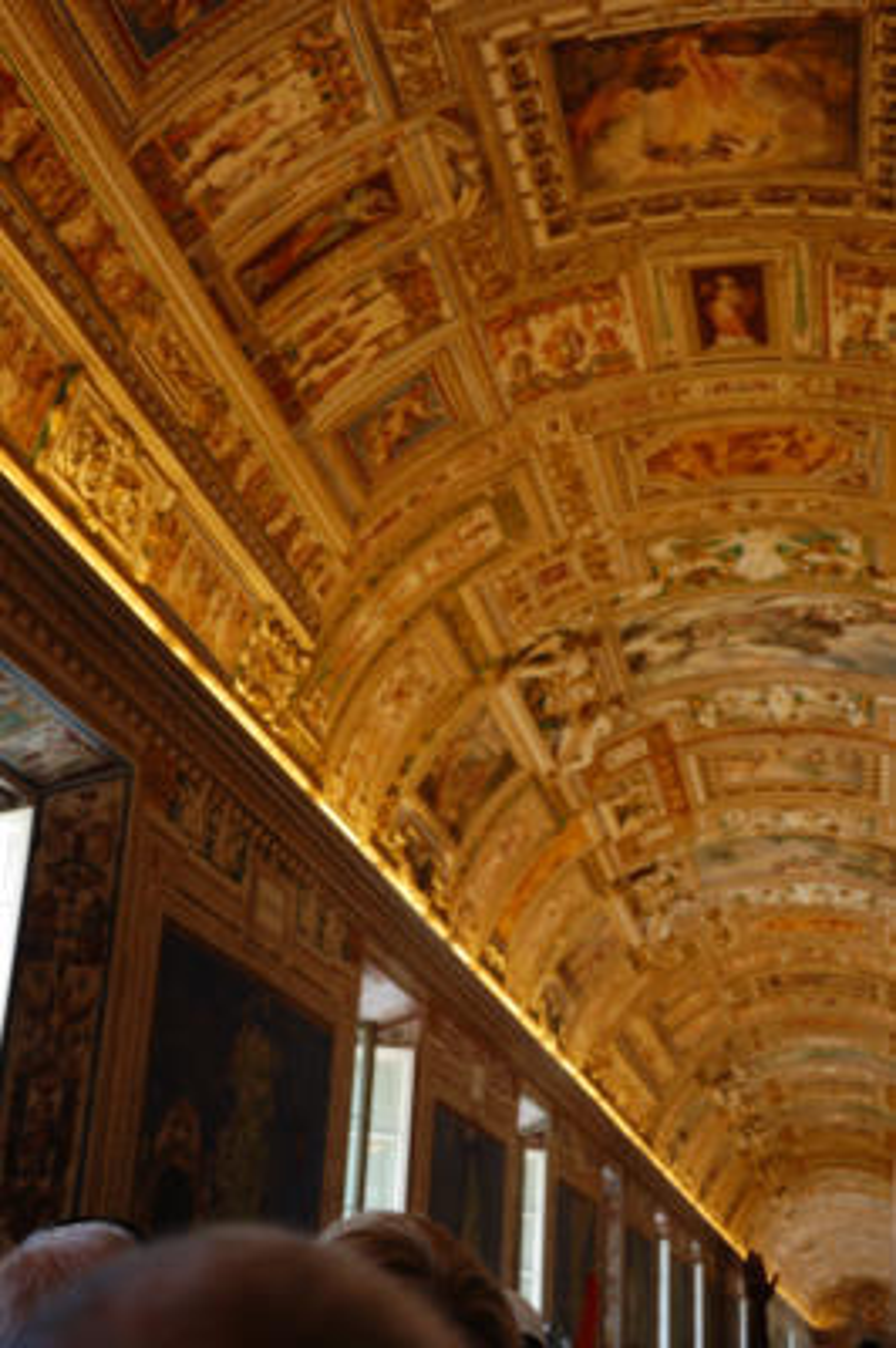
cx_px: 448
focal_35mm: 52
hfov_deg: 25.7
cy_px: 674
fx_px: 1963
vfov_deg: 37.9
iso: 400
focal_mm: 35
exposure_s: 1/30
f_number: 4.5
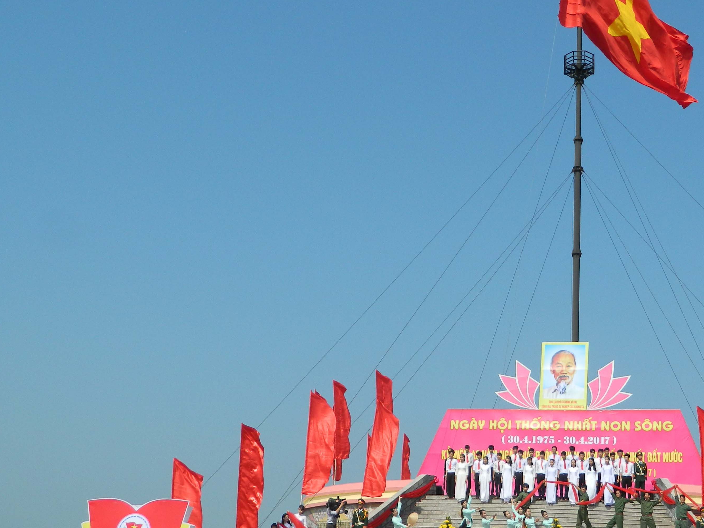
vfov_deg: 29.1
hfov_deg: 37.6
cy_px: 306
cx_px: 494
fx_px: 1017
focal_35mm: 50
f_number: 9.1
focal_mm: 5.6
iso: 80
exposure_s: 1/200
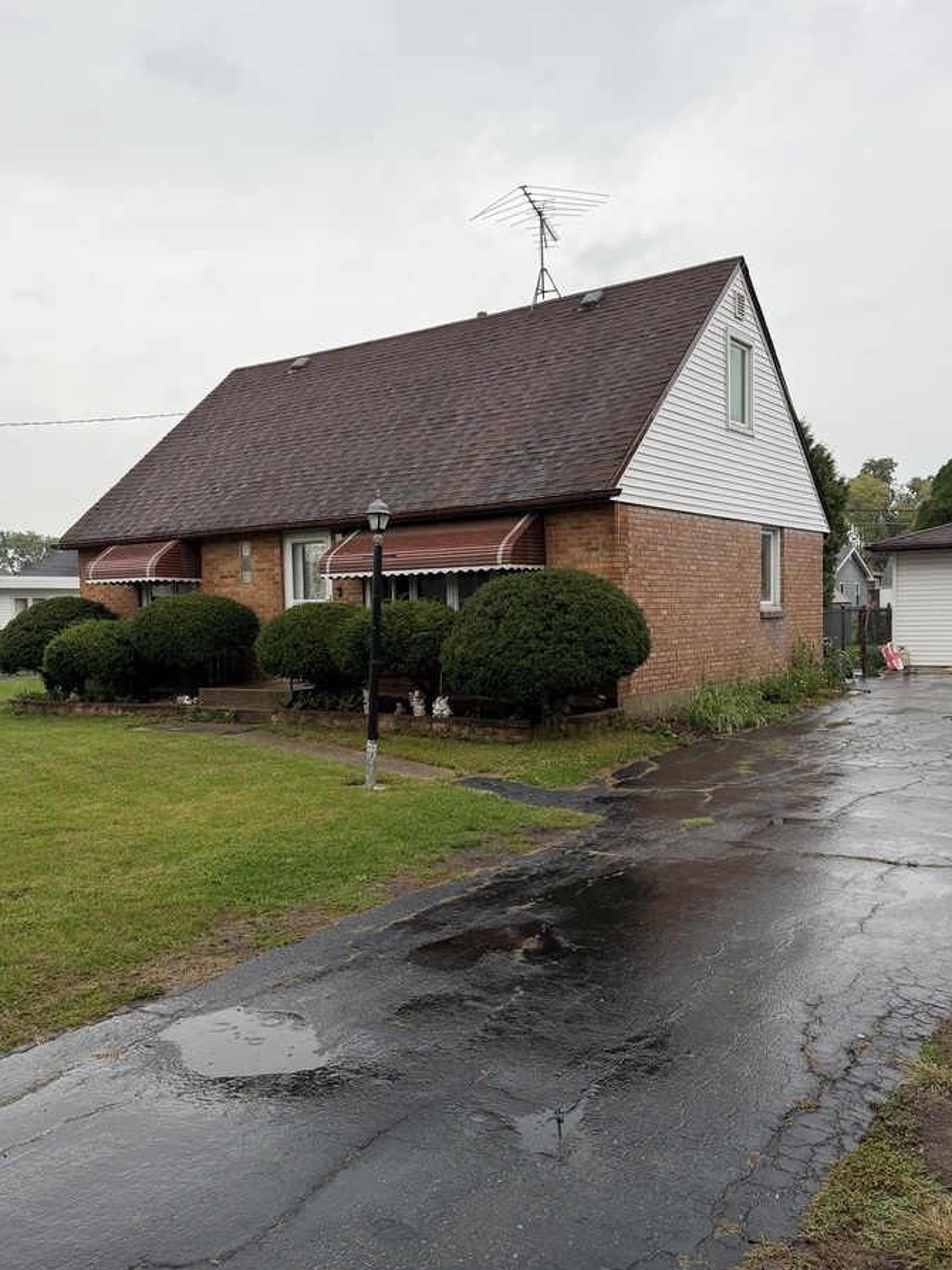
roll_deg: +1.8
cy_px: 665
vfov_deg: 61.6
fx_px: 1064
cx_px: 472
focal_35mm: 29
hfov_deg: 48.2
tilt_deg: -3.4
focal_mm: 6.76
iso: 100
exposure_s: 1/121
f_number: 1.78
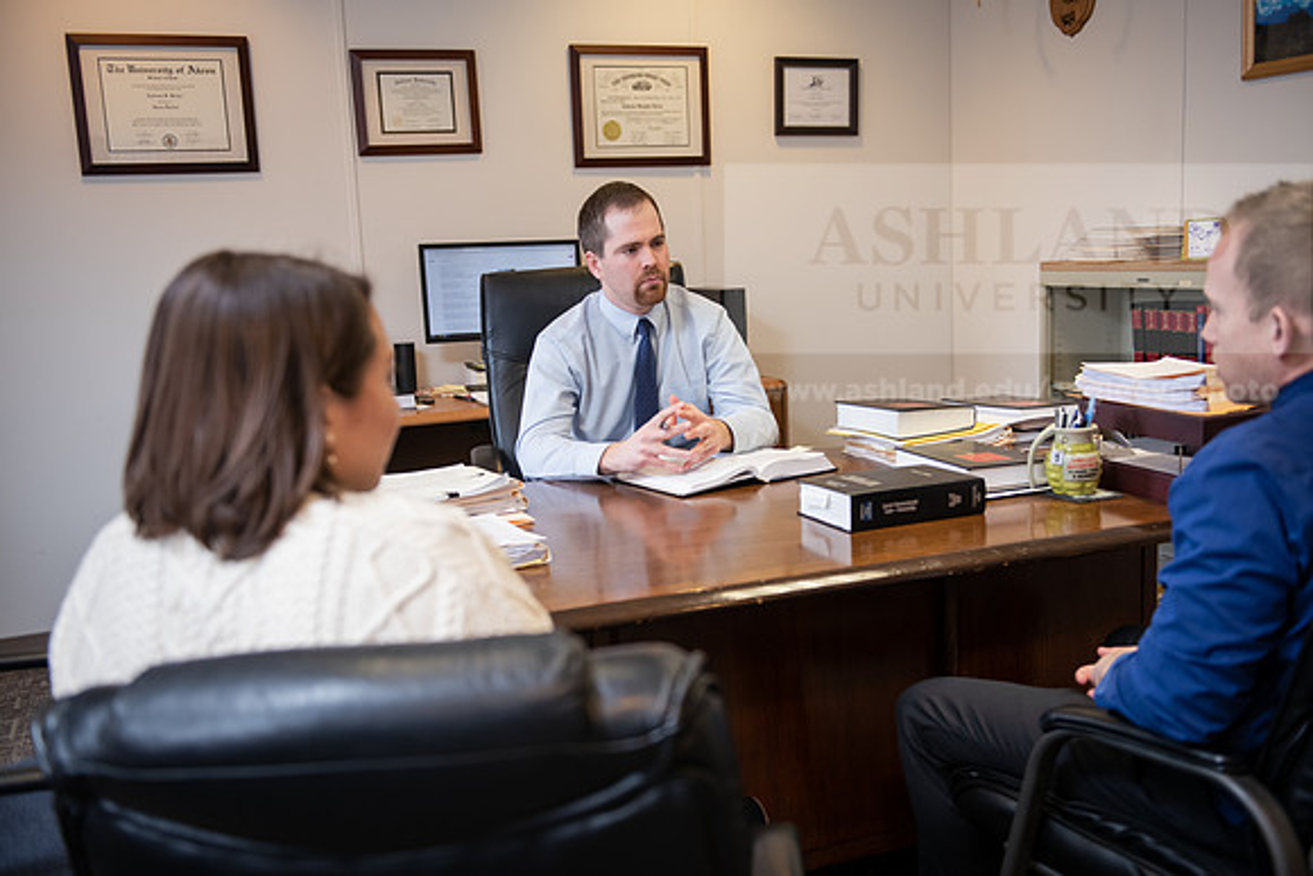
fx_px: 1313
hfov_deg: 53.1
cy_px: 438
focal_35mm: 36
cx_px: 656
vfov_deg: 36.9
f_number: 3.2
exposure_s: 1/125
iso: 1000
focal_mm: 36
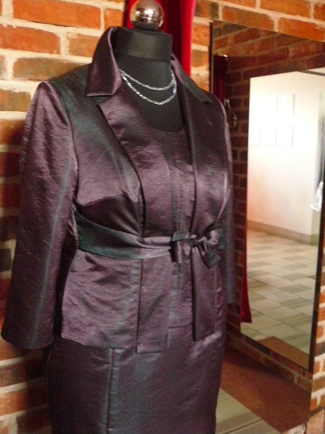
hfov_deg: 39.7
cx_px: 162
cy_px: 217
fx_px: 451
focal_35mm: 36
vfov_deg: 51.4
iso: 800
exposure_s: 1/5
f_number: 2.8
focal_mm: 6
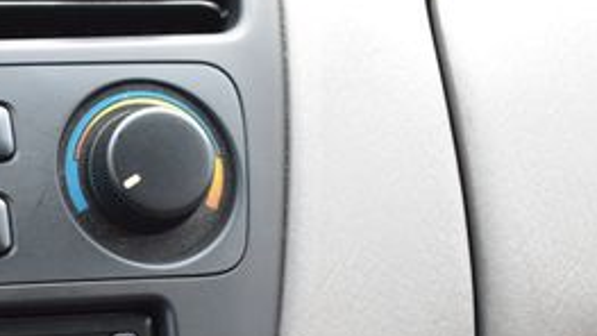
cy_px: 343
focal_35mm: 84
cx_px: -127
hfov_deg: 23.1
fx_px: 1330
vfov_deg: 14.2
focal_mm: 22
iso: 400
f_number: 7.1
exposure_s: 1/30
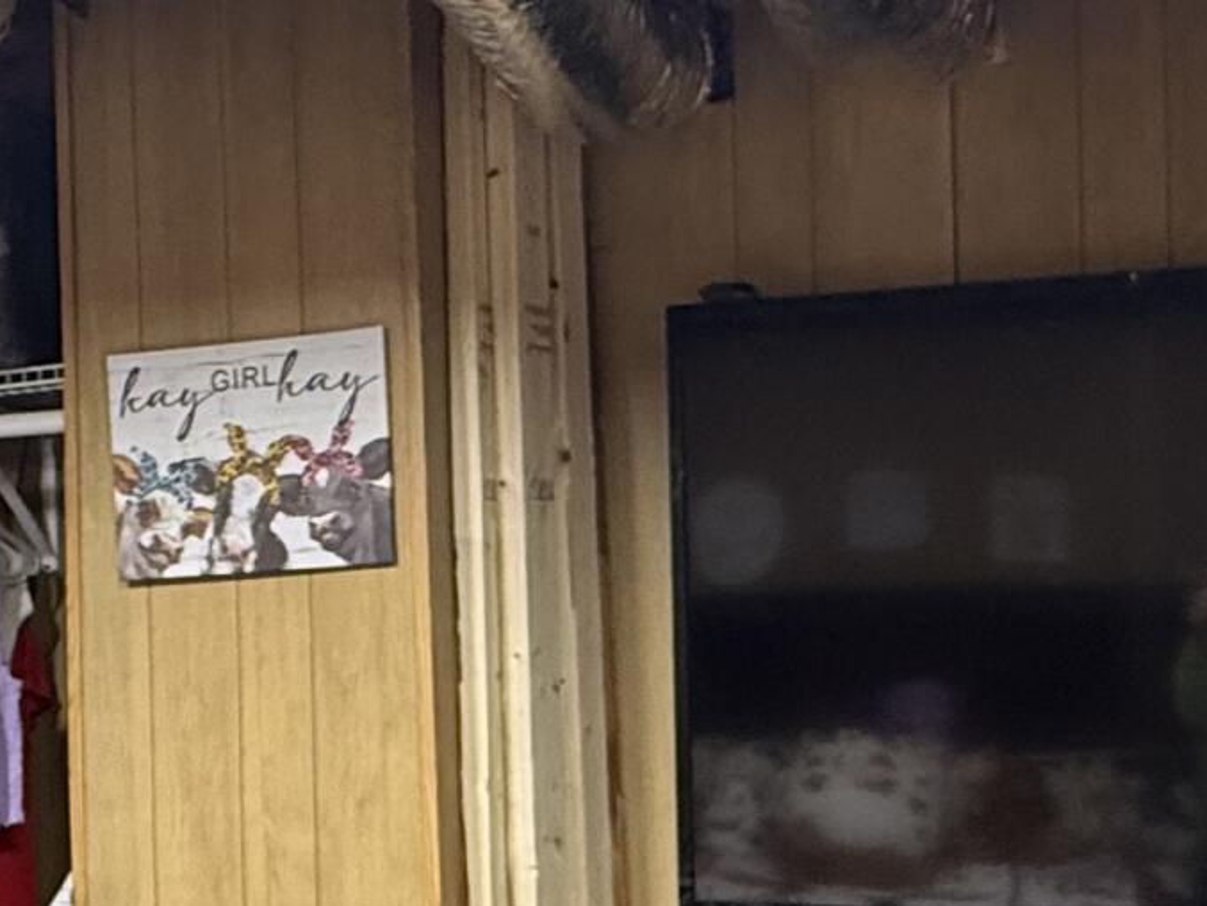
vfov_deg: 23.5
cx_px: 348
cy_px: 637
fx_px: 2162
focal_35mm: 62
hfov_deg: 30.8
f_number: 2.2
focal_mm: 2.22
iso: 320
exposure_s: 1/60
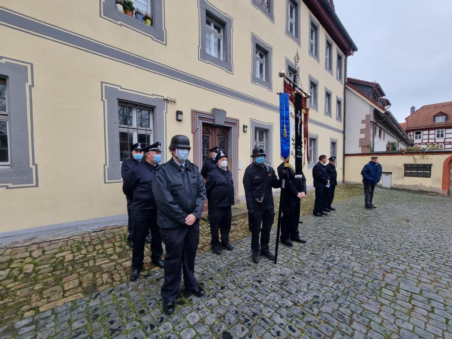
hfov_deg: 106.2
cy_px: 170
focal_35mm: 13
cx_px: 226
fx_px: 170
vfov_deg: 89.9
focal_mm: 2.2
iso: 50
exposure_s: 1/250
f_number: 2.2
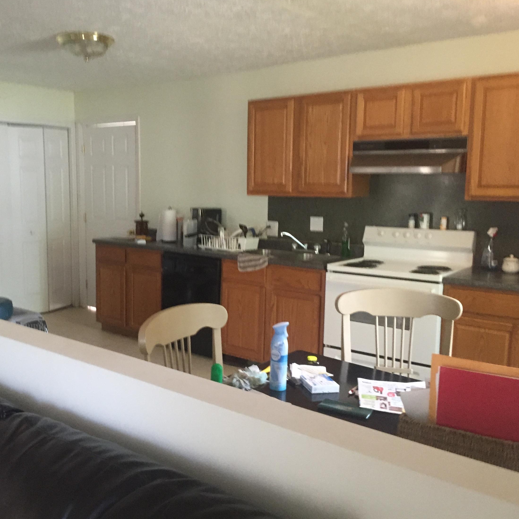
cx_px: 192
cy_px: 255
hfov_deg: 46.8
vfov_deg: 47.2
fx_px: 594
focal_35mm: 35
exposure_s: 1/30
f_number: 2.2
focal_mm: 4.15
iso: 200
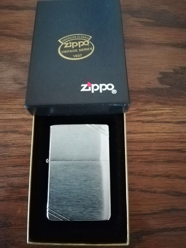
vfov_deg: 67.3
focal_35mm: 26
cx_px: 93
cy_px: 124
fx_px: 186
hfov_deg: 53.1
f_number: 2.2
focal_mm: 3.83
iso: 1000
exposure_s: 1/14.3
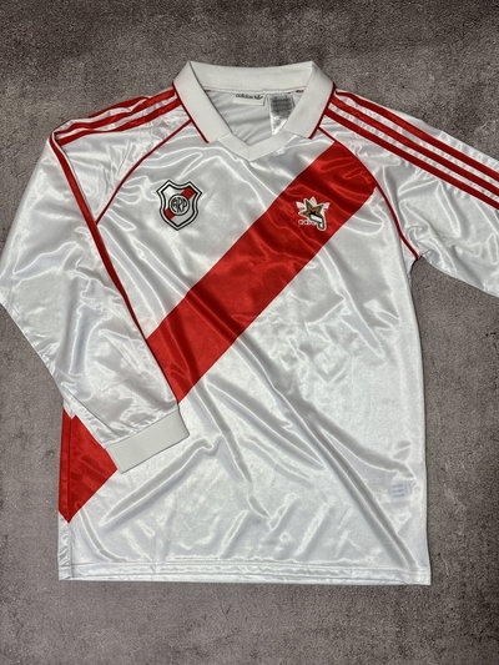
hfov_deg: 28.0
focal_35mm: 52
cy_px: 332
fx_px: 999
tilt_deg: -84.5
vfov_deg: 36.8
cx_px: 250
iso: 100
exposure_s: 1/50
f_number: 1.6
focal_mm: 5.96
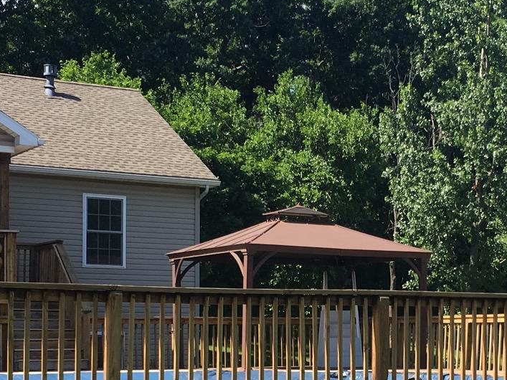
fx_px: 1230
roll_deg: +0.4
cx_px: 396
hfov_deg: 23.0
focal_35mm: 84
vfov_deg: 17.4
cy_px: 302
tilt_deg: +2.5
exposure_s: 1/732
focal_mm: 4.15
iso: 25
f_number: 2.2
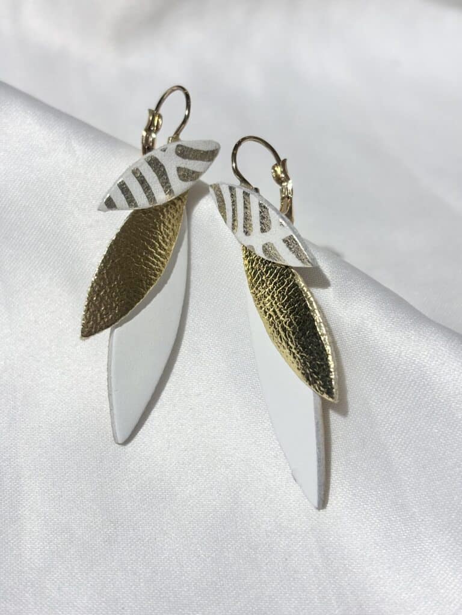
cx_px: 231
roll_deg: +8.6
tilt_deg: -41.0
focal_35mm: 52
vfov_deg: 36.8
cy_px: 308
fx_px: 925
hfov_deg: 28.0
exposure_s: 1/378
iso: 32
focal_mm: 5.96
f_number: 1.6
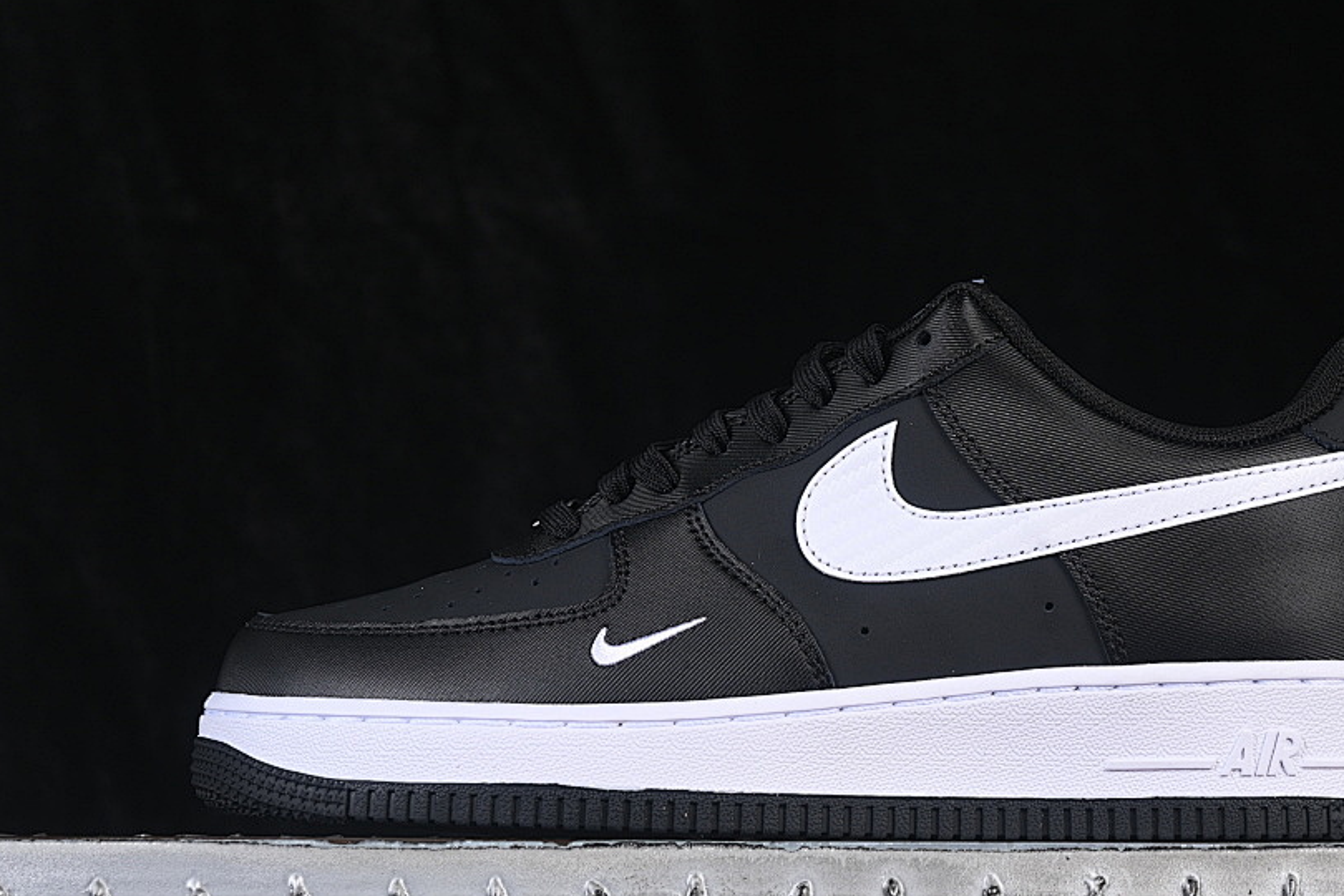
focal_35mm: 100
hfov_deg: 20.4
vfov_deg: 13.7
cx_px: 828
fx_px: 3733
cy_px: 468
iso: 160
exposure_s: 1/60
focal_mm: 50
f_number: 6.3
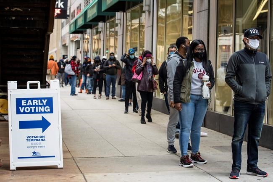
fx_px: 591
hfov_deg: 26.0
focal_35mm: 78
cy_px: 91
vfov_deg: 17.5
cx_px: 136
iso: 1600
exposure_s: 1/400
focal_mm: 78
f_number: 5.6
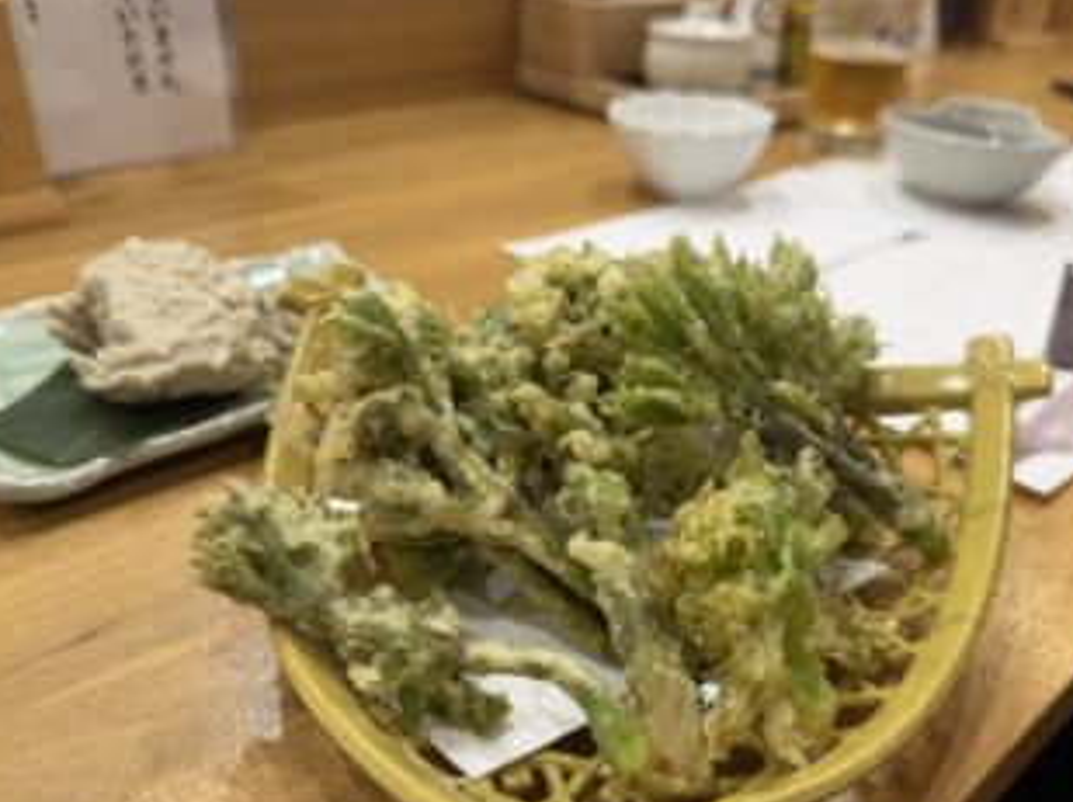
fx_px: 867
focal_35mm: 28
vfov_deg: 49.6
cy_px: 427
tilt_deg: -31.1
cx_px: 583
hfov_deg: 63.4
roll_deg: -2.8
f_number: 1.78
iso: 100
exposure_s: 1/60
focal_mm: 6.76
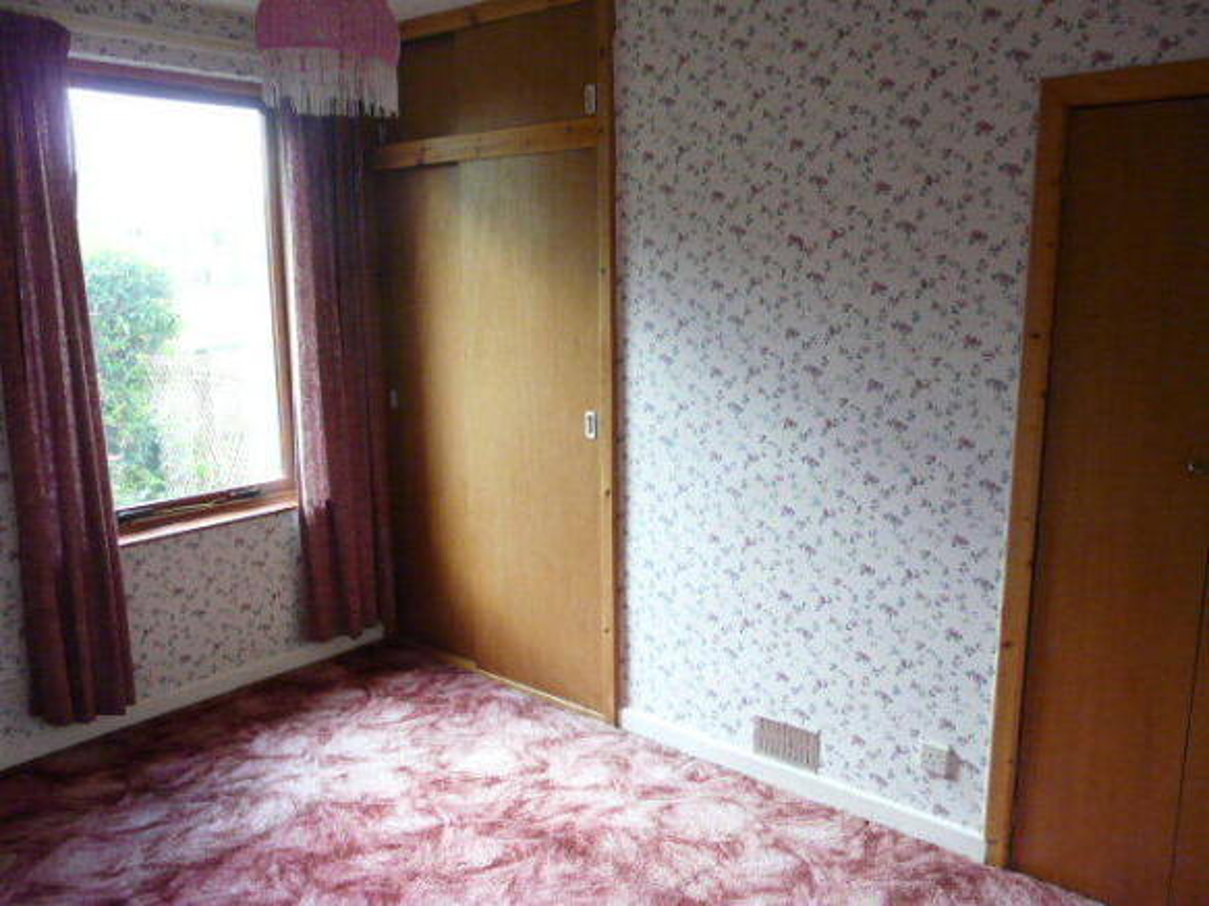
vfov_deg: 49.7
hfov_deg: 63.5
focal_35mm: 28
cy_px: 453
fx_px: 978
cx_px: 604
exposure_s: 1/50
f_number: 2.8
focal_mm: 4.6
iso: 400
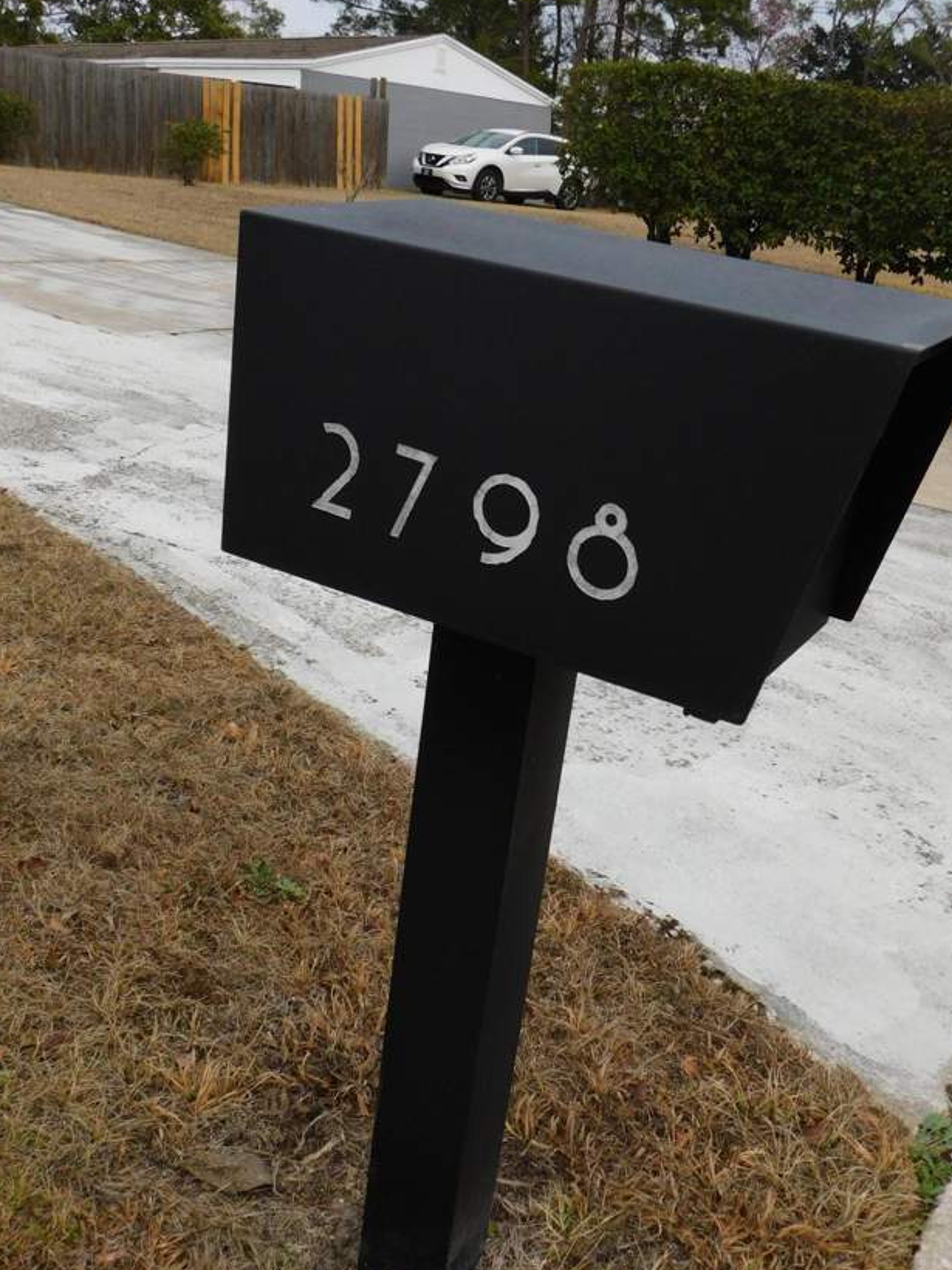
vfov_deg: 47.8
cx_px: 480
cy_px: 604
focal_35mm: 39
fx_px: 1430
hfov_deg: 36.8
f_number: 3.2
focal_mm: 5.3
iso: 125
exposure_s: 1/1000
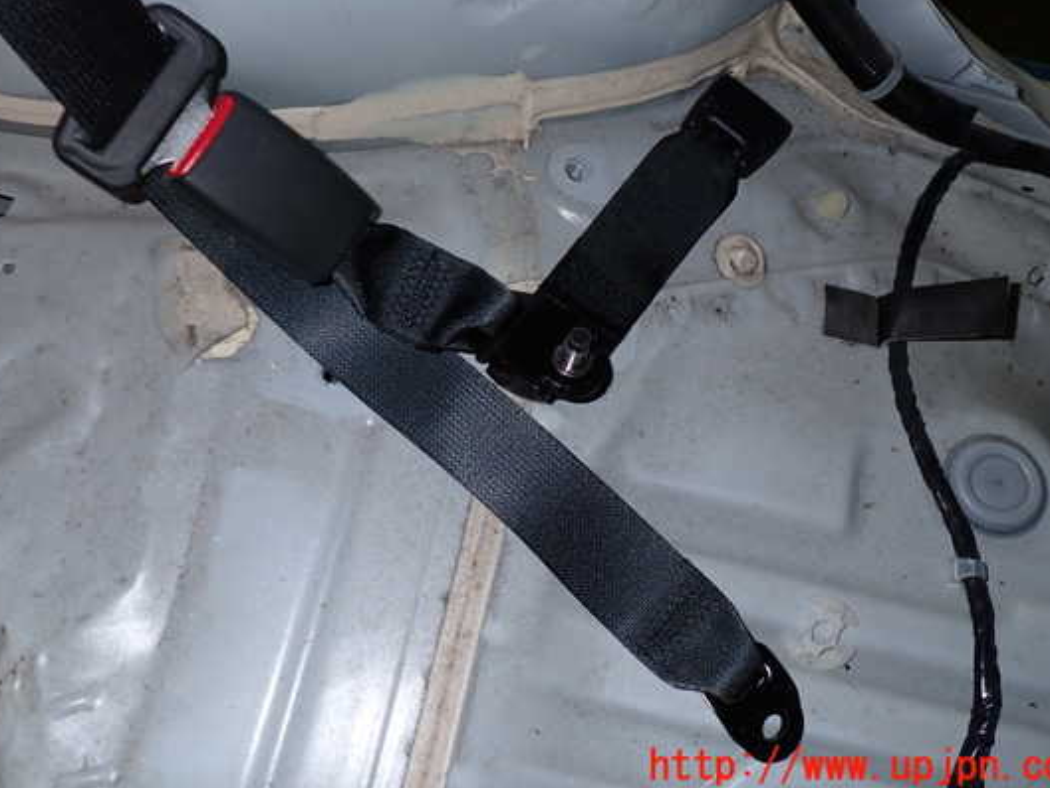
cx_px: 502
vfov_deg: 41.7
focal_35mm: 34
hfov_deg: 53.9
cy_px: 345
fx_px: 1032
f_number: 6.3
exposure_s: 1/30
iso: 200
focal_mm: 5.4
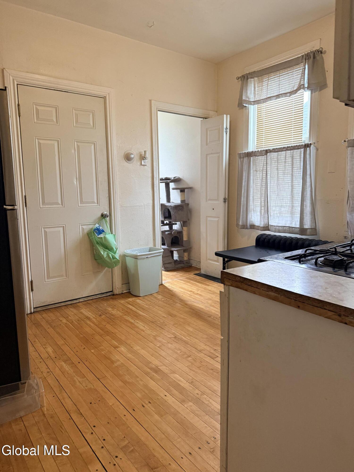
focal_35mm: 24
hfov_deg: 56.8
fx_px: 327
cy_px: 236
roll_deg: -0.1
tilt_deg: -6.3
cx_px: 177
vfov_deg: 71.6
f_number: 1.78
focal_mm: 6.76
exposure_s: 1/60
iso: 400
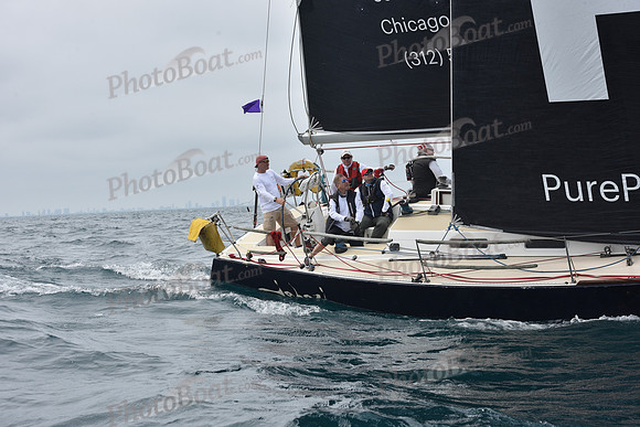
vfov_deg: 19.5
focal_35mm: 70
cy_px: 214
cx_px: 320
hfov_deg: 28.8
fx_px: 1245
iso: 250
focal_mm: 70
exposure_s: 1/800
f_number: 9
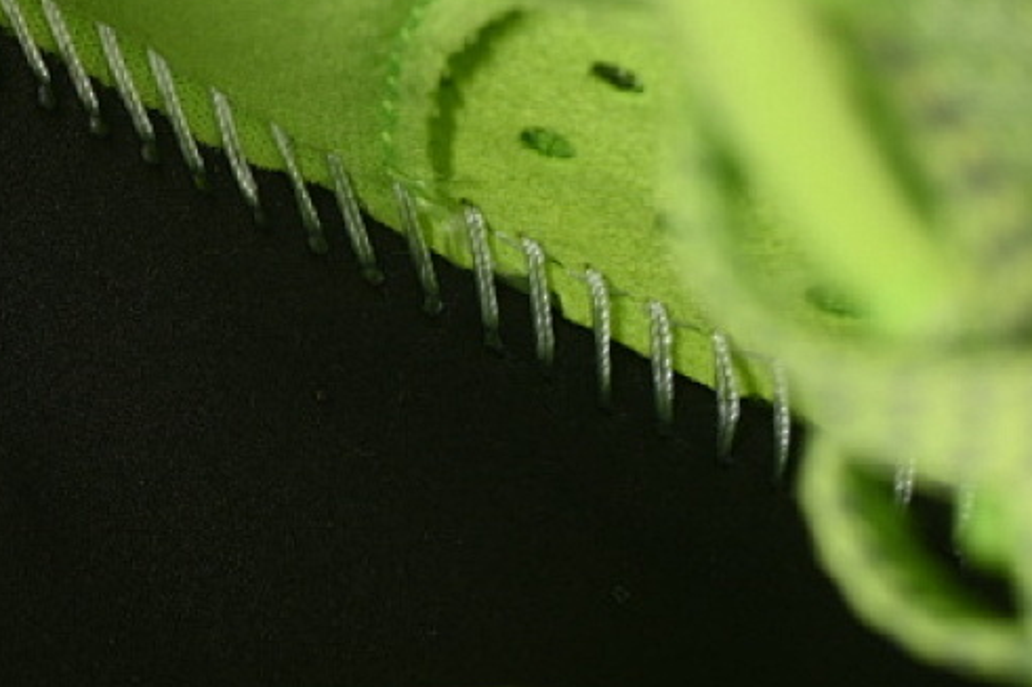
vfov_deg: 8.3
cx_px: -38
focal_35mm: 165
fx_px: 4728
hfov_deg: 12.3
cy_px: 307
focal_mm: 50
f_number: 7.1
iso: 160
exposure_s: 1/80
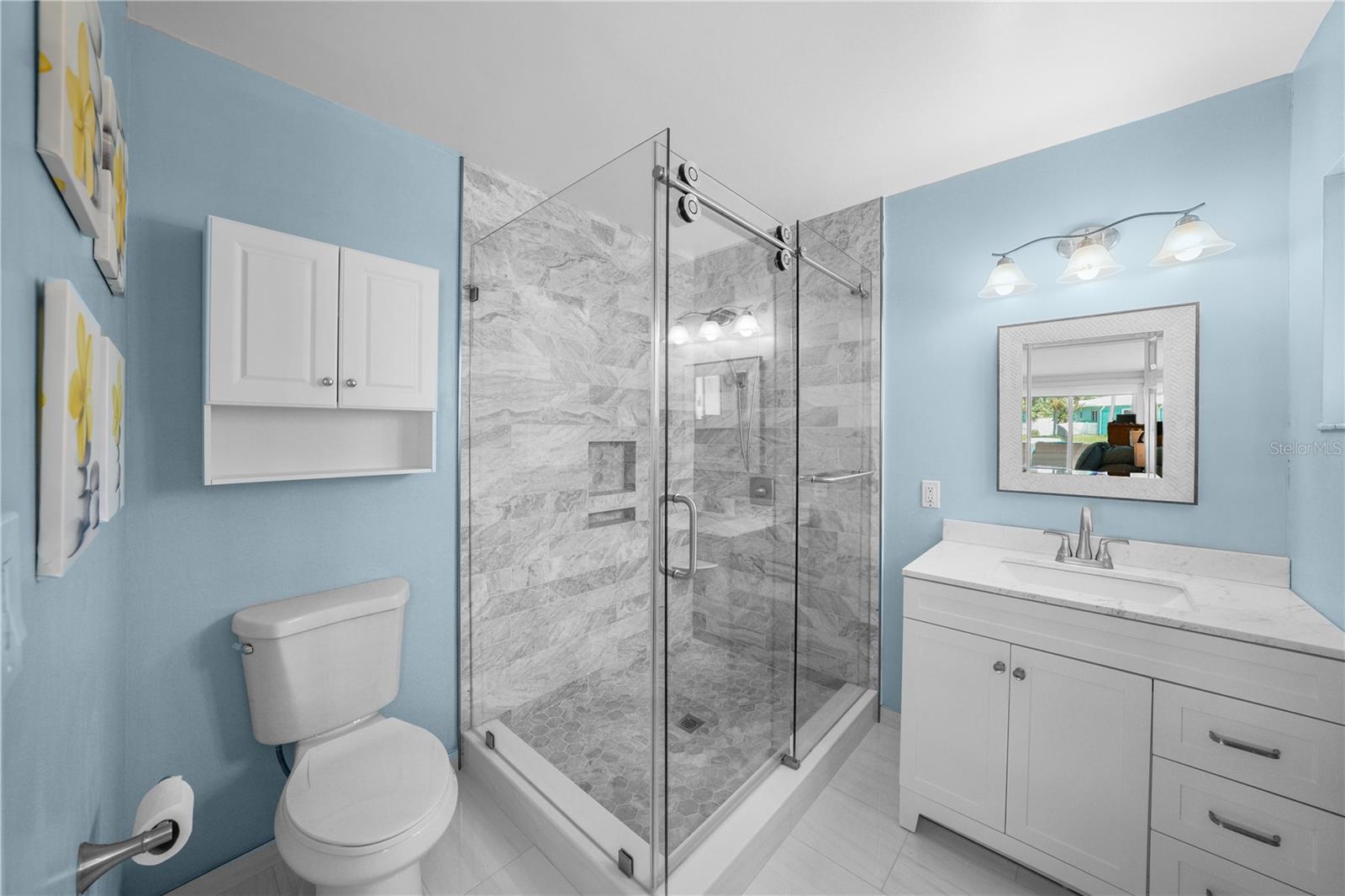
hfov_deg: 112.6
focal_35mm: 12
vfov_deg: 90.0
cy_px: 448
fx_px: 448
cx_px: 672
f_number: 8
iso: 320
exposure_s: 1/3
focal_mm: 12
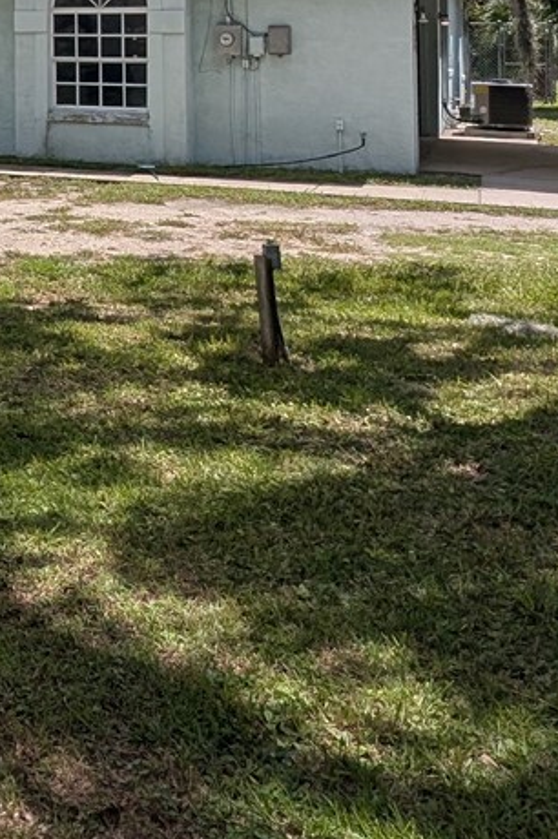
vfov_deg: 37.1
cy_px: -17
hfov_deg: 23.7
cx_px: -243
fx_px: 1094
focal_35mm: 47
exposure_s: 1/2611
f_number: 2.2
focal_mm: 1.95
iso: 48
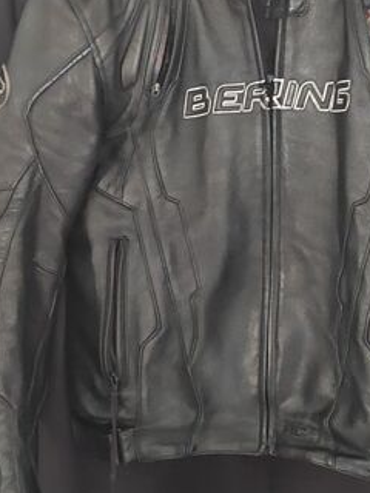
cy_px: 216
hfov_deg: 25.7
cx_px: 291
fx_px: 798
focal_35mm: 56
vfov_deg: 34.3
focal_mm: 2.91
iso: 500
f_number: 1.9
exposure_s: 1/20
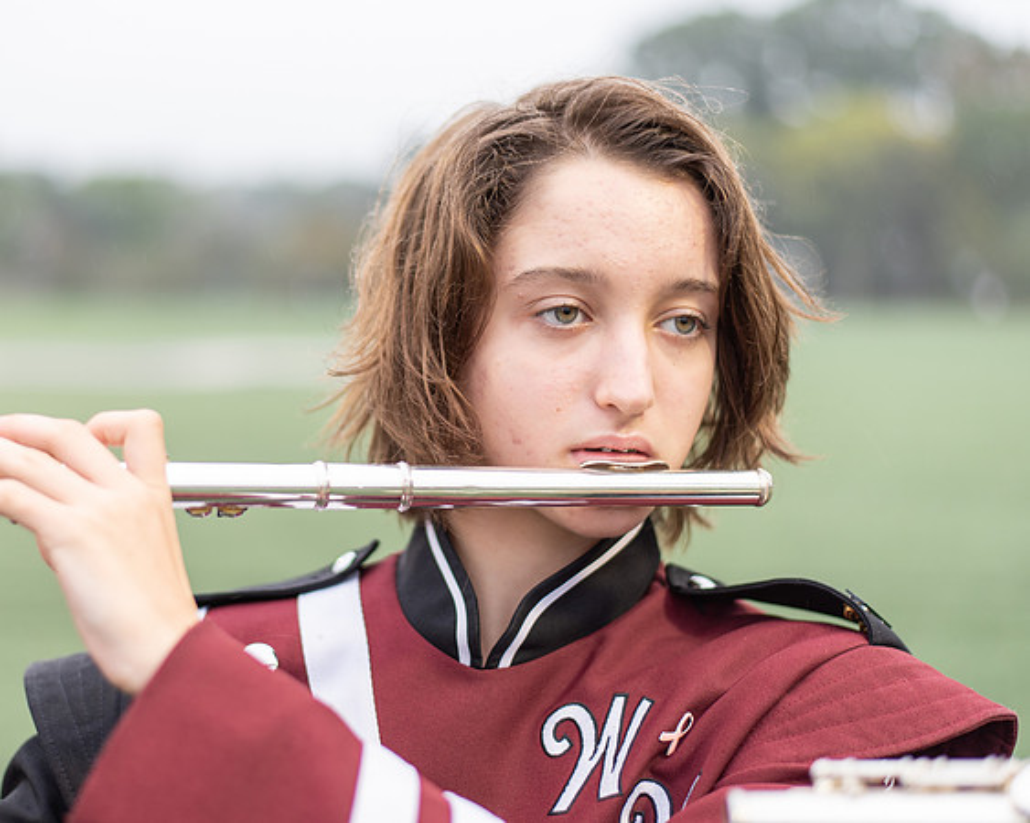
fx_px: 1943
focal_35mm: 64
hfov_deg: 29.6
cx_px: 401
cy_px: 357
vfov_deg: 23.9
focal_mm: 50
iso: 100
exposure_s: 1/160
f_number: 1.8
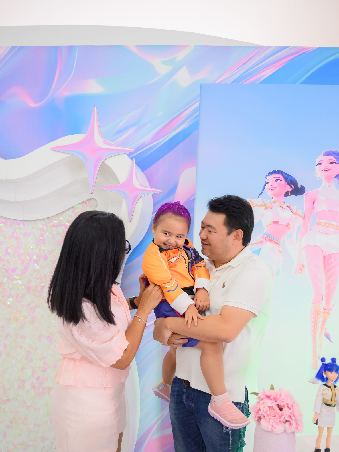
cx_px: 172
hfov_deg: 46.8
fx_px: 392
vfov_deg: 59.7
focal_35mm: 30
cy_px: 257
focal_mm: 27
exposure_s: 1/160
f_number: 4
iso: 2000
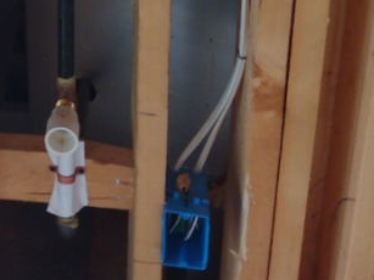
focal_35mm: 60
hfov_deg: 29.7
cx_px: -11
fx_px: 648
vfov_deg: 21.4
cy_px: -112
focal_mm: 3.54
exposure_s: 1/40
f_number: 2
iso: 167
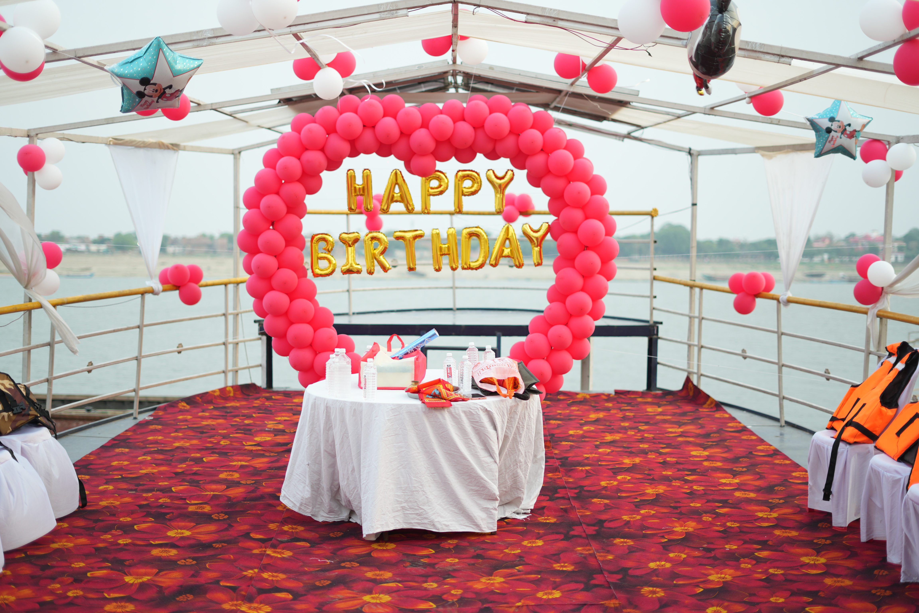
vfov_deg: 27.0
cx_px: 460
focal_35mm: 50
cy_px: 306
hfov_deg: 39.6
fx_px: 1276
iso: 160
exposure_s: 1/250
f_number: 1.8
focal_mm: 50
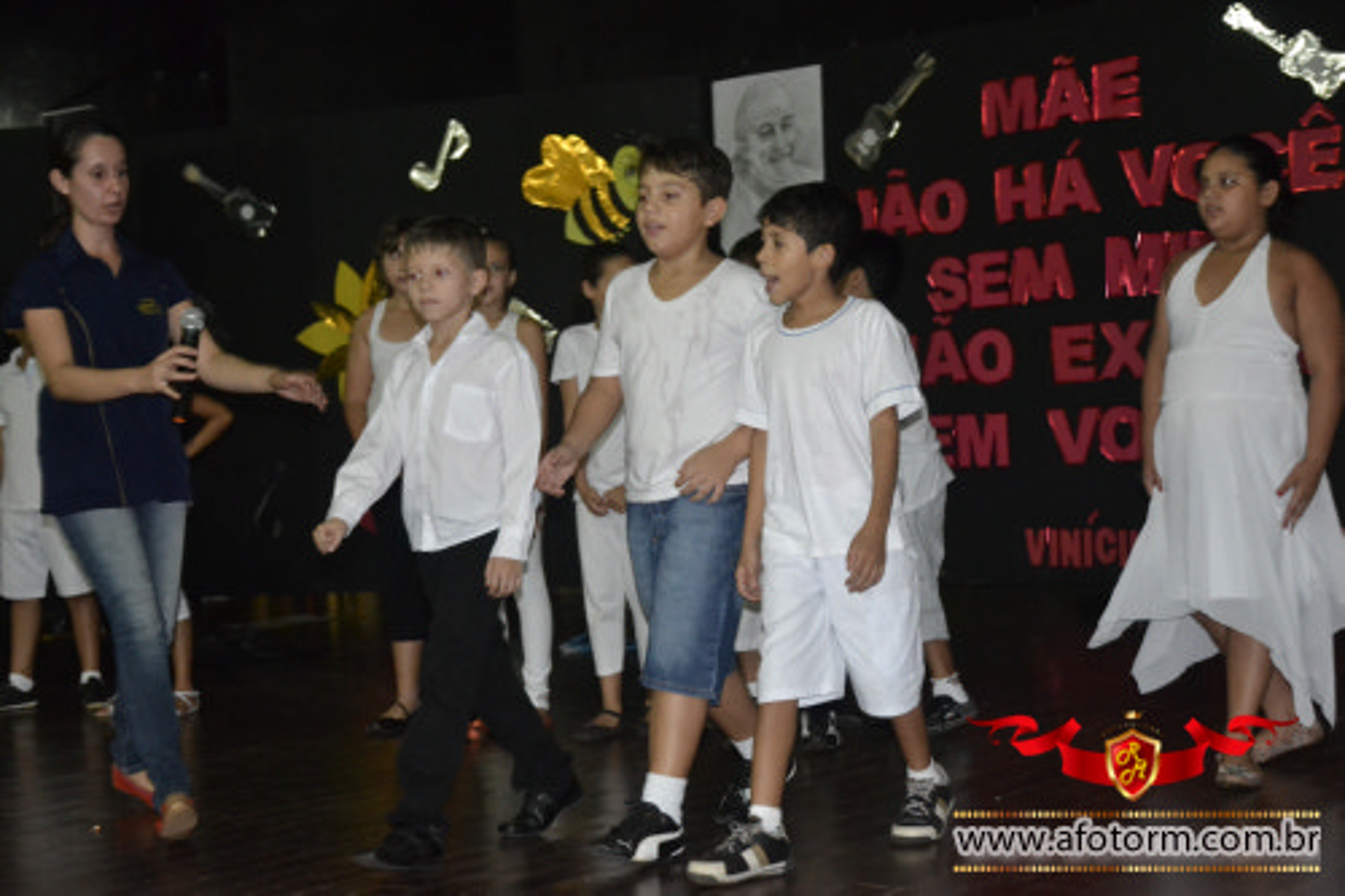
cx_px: 672
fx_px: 2241
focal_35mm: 60
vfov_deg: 22.6
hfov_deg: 33.4
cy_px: 448
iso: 3200
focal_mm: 40
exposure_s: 1/60
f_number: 4.5
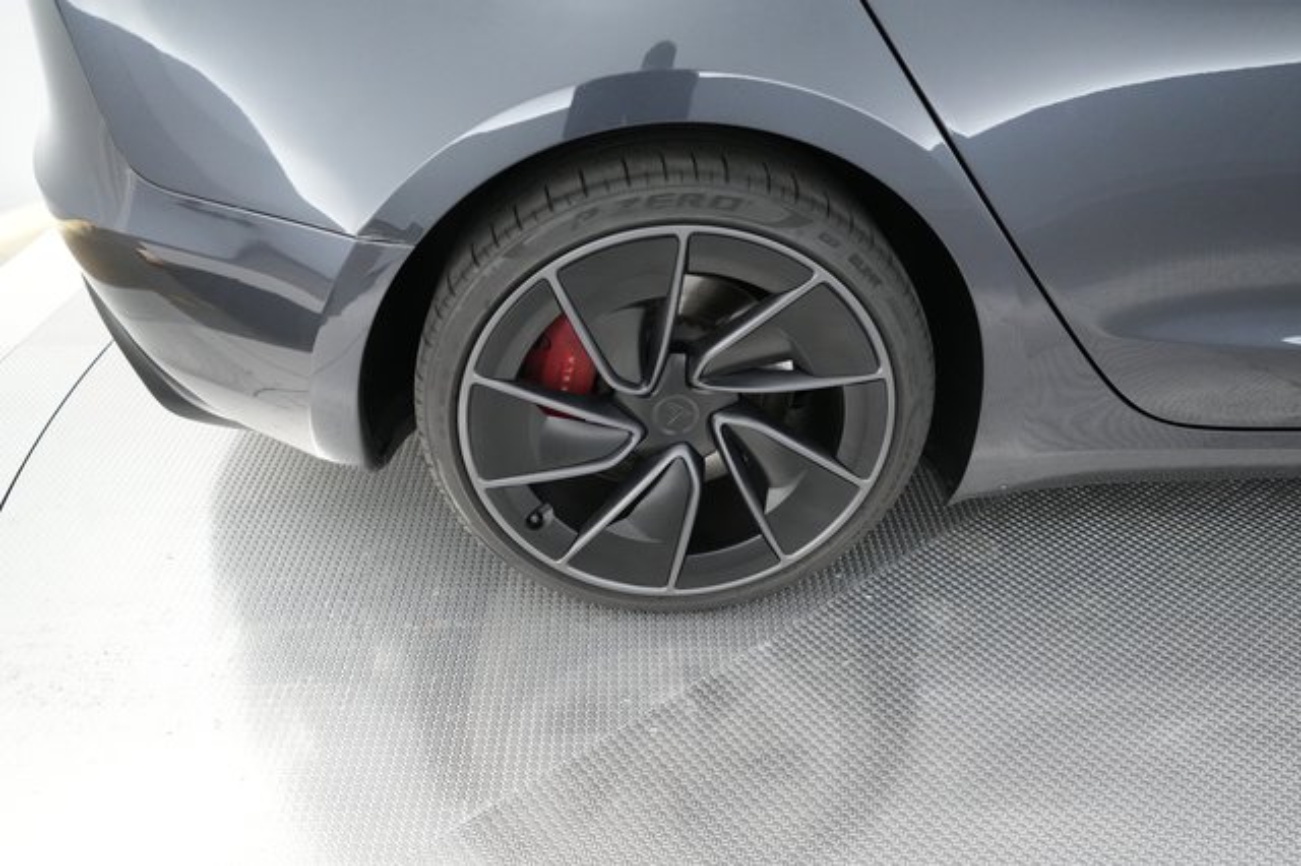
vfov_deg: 46.4
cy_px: 433
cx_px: 650
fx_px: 1011
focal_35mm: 28
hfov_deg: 65.5
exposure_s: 1/250
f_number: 2.8
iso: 5000
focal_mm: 28
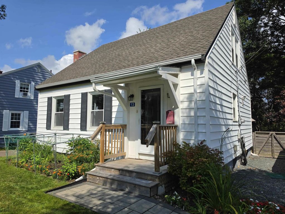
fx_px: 189
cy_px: 107
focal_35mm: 23
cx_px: 142
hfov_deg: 73.9
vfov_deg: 58.9
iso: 50
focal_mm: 6.5
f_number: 1.4
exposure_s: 1/7939
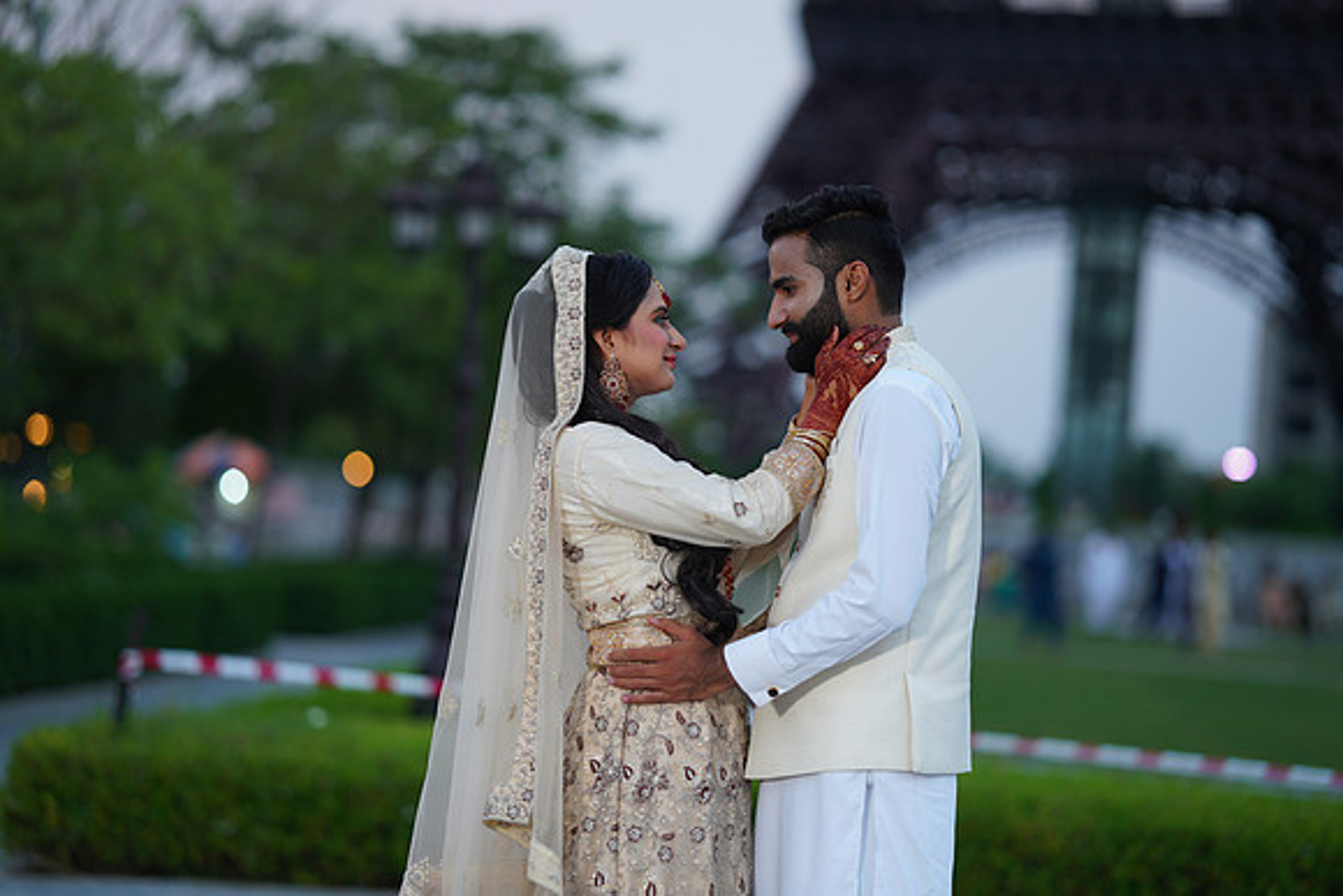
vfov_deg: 16.1
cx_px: 672
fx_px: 3172
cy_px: 448
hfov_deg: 23.9
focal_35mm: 85
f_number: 1.4
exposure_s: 1/200
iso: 200
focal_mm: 85
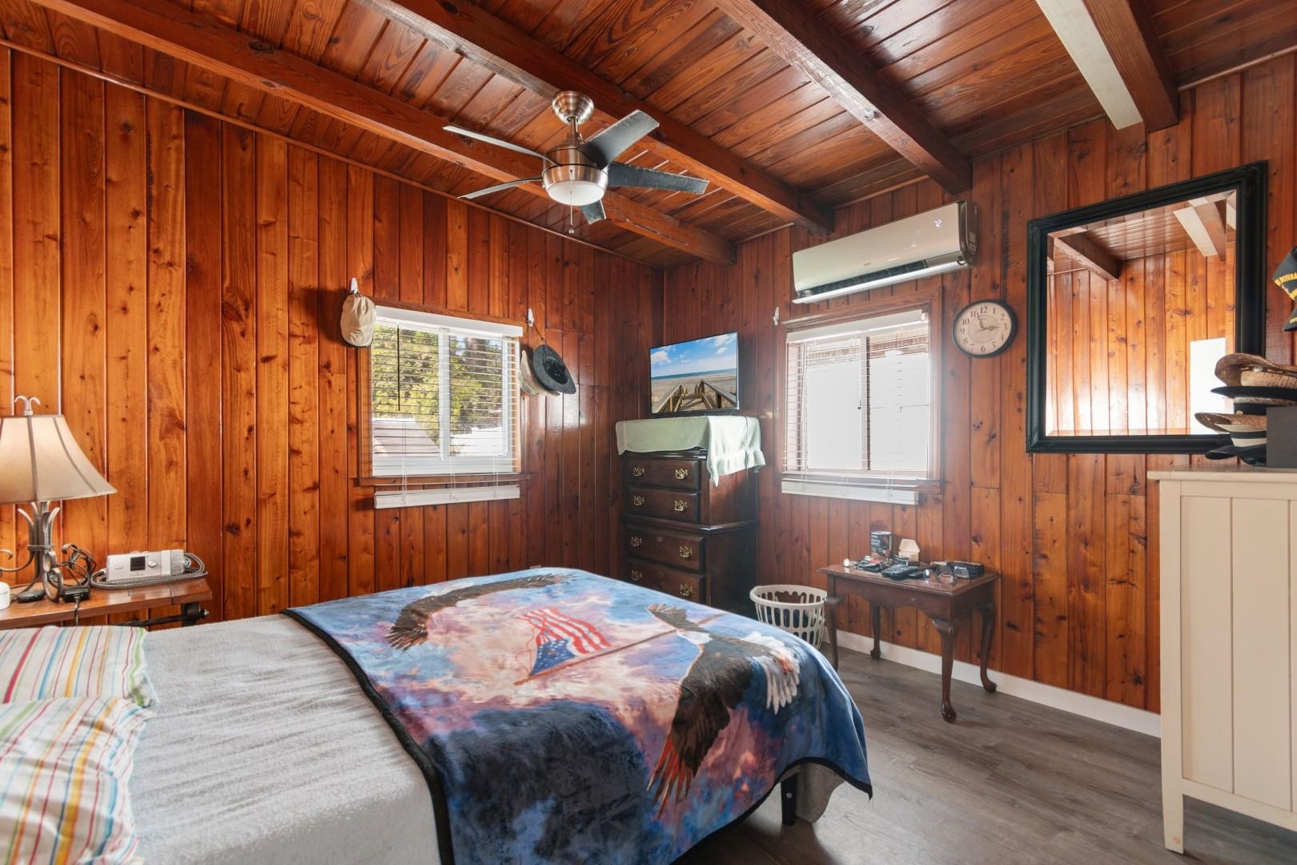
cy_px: 432
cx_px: 648
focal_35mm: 15
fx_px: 540
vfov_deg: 77.3
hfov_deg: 100.4
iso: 100
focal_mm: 10
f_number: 4.5
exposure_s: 1/2
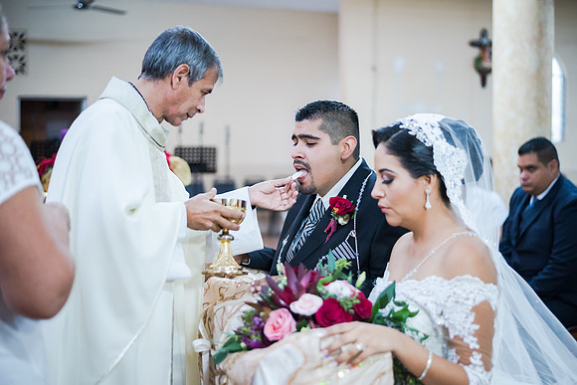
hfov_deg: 39.6
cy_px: 192
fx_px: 802
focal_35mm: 50
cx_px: 288
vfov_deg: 27.0
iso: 1600
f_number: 1.8
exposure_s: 1/250
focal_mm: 50
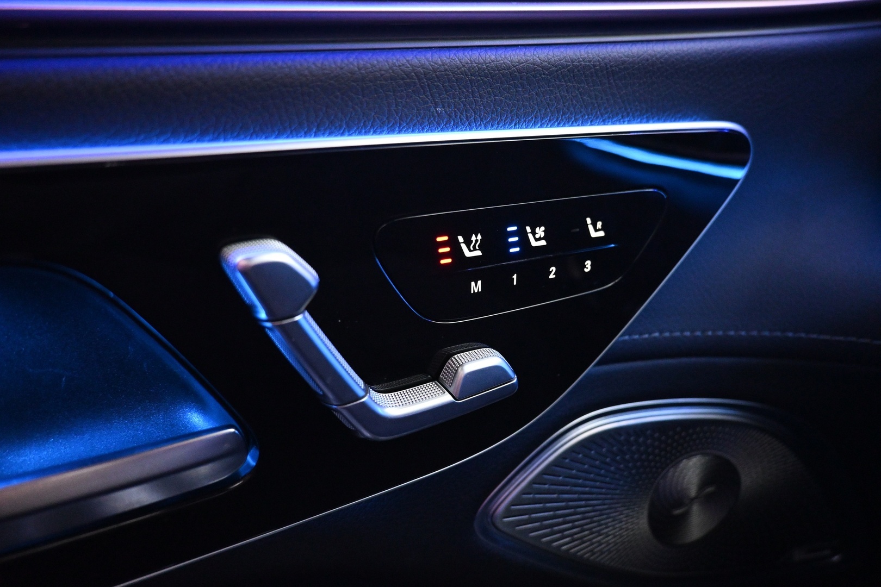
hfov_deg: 73.7
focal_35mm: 24
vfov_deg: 53.1
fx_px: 587
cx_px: 440
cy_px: 294
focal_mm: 16
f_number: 3.5
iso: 4000
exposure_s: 1/20
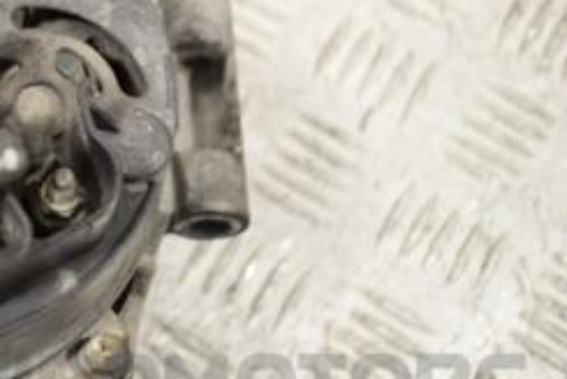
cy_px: 81
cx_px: -120
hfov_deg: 21.4
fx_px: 1388
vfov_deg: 15.5
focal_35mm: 88
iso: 160
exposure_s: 1/30
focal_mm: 24
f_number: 4
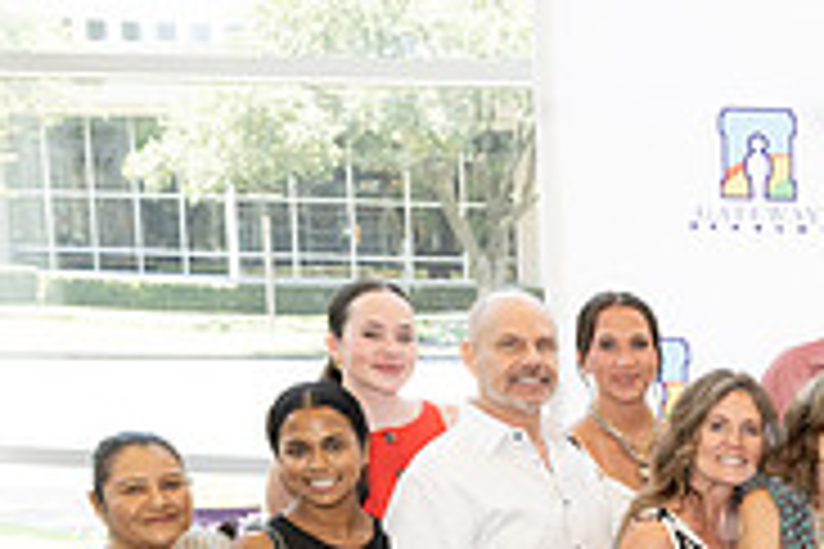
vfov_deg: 15.2
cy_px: 655
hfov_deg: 20.9
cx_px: 1126
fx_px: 1991
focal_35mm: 87
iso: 800
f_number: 5.6
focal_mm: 27.5
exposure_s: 1/200
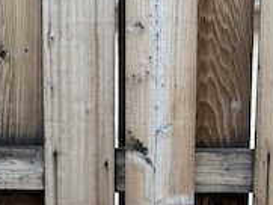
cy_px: 348
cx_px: 173
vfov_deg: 12.9
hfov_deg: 18.5
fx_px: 837
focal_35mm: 106
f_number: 1.78
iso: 160
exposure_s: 1/229
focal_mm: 6.76
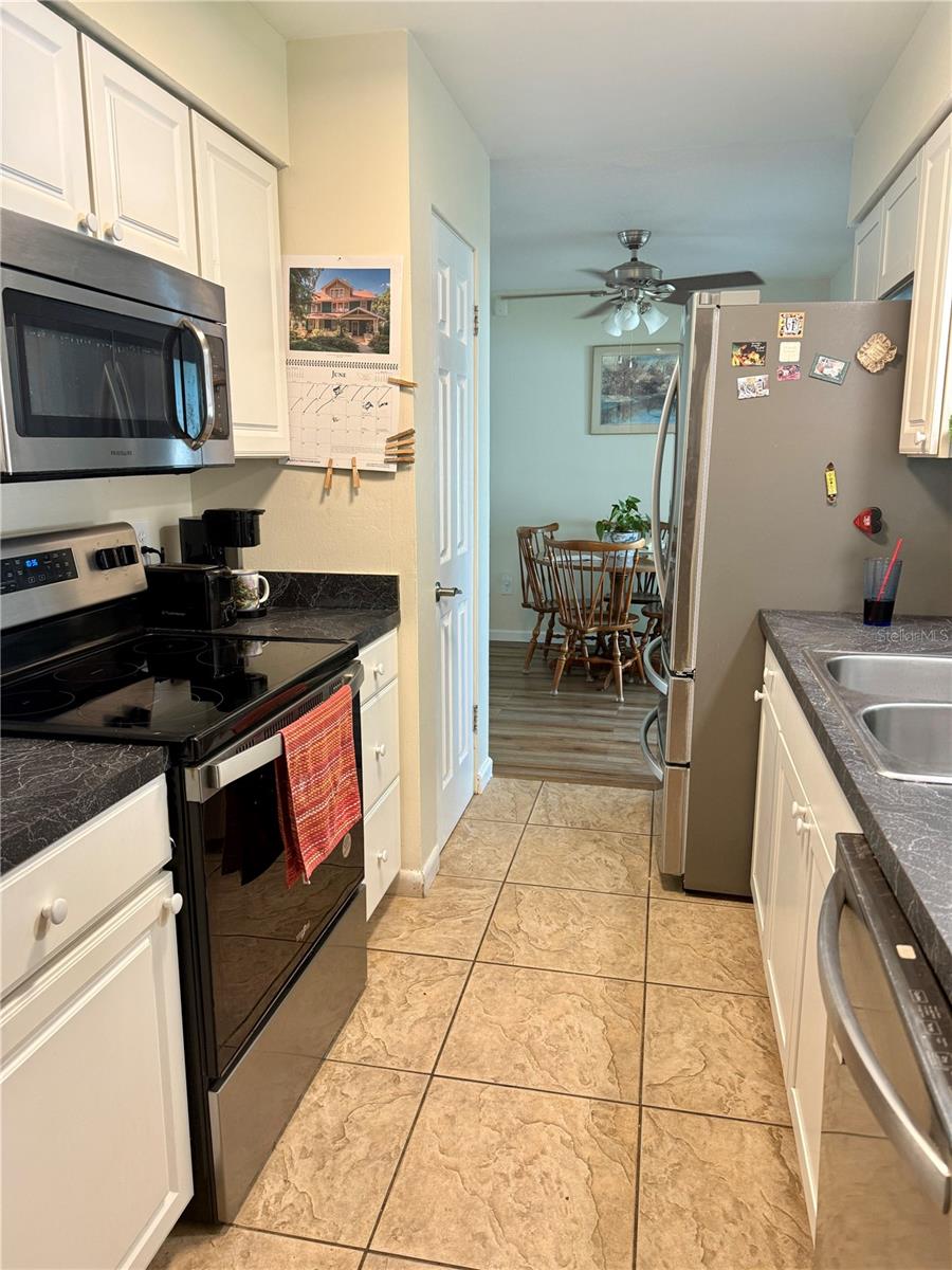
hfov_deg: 56.8
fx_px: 880
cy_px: 635
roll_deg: -0.5
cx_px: 476
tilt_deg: -11.3
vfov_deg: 71.6
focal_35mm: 24
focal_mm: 6.76
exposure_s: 1/60
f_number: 1.78
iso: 125
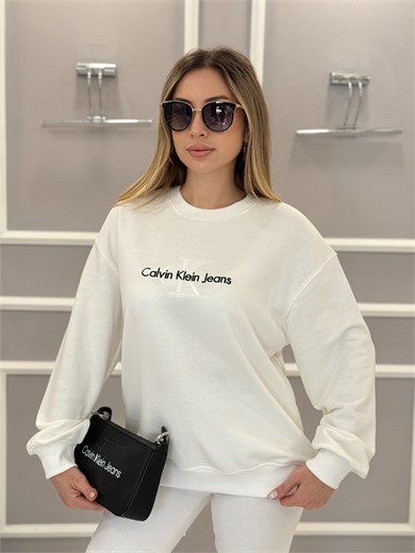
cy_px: 276
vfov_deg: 39.7
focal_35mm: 48
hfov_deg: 30.3
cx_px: 208
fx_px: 767
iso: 100
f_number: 1.78
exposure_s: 1/127
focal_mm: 6.76
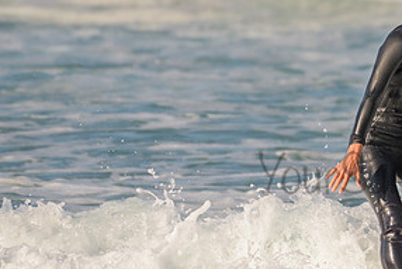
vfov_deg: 1.1
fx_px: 13920
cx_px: 459
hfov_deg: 1.7
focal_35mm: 1246
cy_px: 100
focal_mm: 500
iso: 110
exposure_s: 1/2000
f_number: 5.6
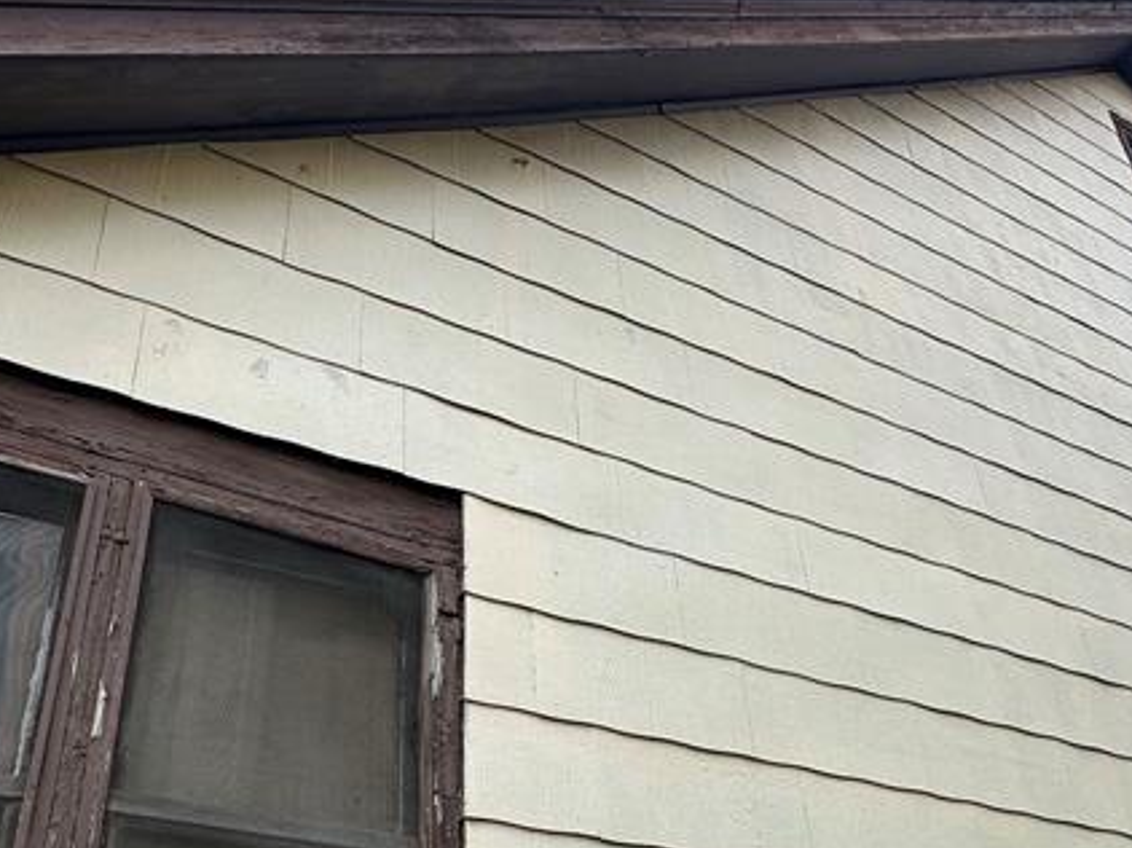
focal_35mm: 34
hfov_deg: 53.9
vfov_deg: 39.8
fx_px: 1111
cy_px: 700
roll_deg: +1.2
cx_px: 515
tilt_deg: +27.5
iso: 40
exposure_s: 1/979
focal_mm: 2.22
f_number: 2.2
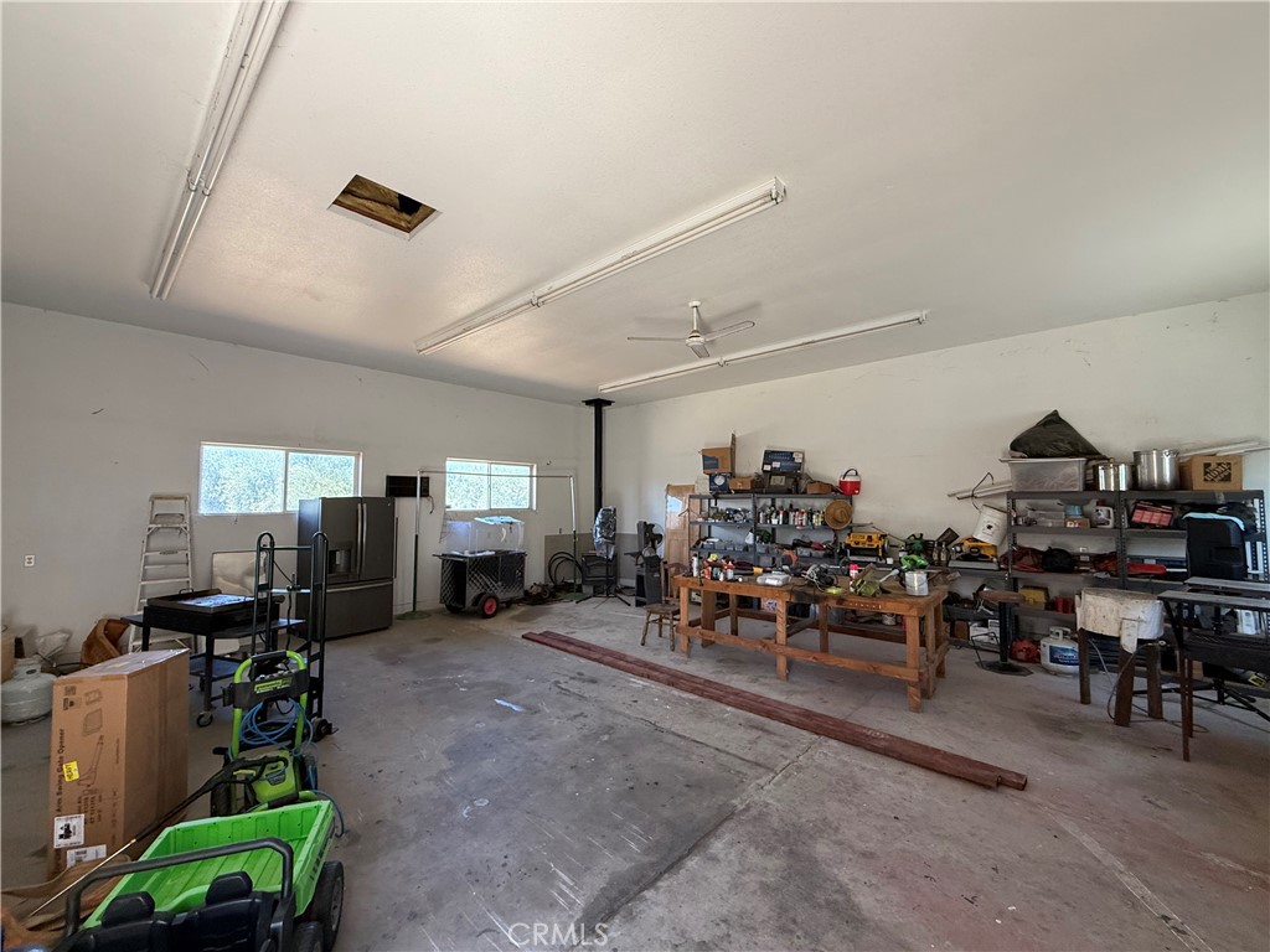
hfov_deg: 102.1
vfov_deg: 85.7
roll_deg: -0.7
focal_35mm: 14
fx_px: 514
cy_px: 476
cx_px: 635
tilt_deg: +3.6
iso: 160
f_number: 2.2
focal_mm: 2.22
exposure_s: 1/99
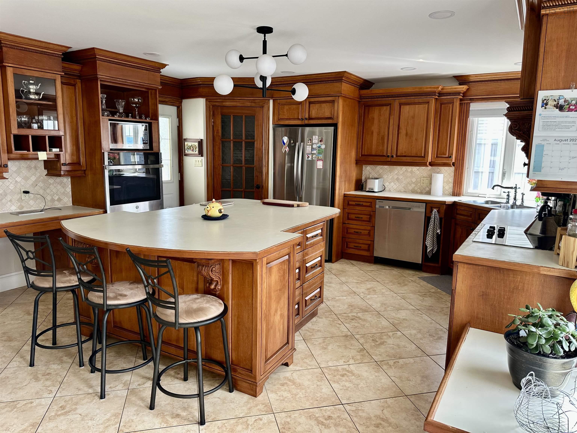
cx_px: 288
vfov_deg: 56.8
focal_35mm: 24
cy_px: 216
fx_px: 400
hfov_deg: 71.6
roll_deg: -1.4
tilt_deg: -9.0
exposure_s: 1/121
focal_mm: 6.86
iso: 80
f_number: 1.78
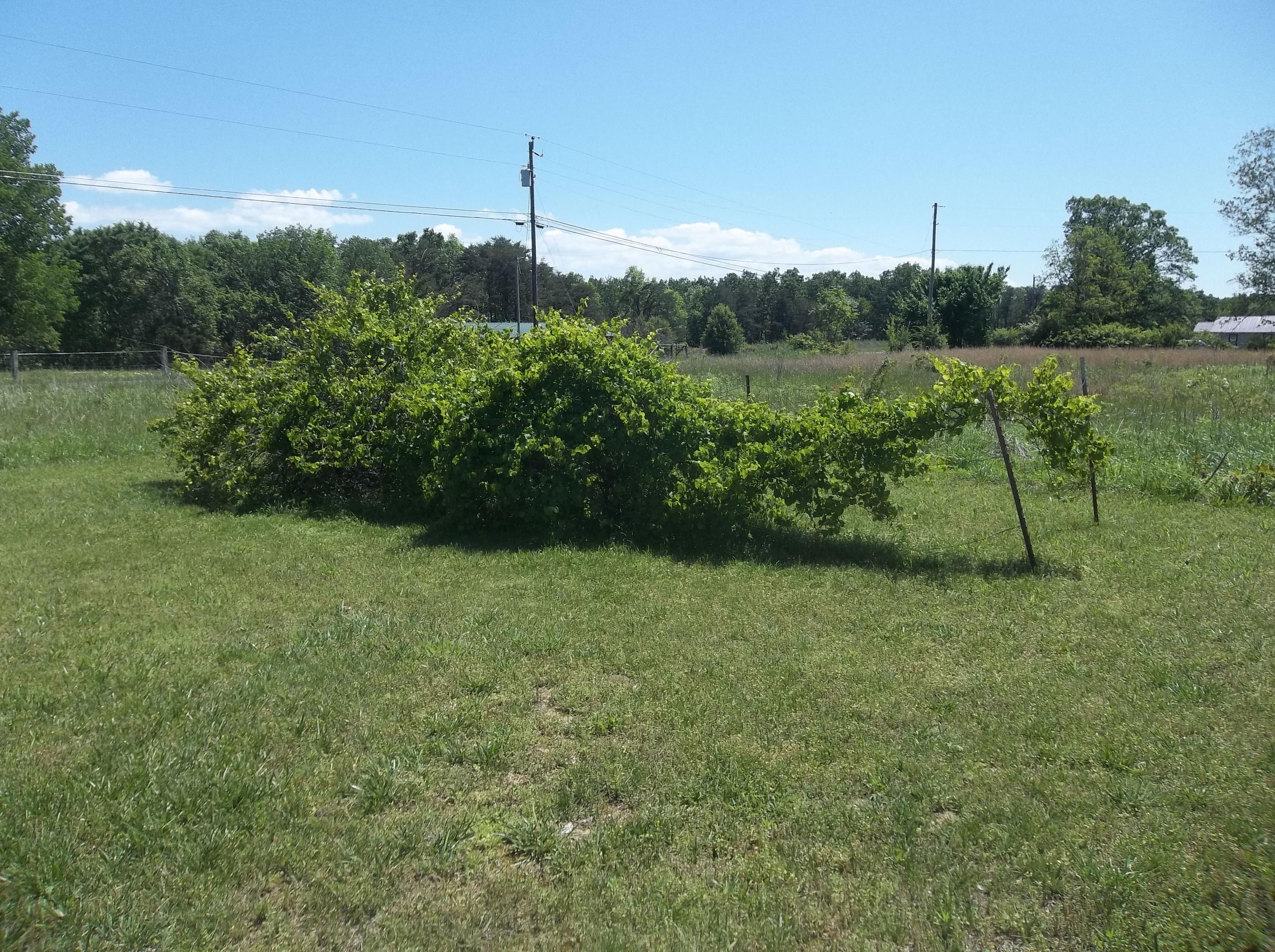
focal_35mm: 27
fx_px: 993
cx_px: 638
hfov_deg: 65.4
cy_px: 476
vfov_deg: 51.2
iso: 80
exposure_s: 1/160
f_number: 8.9
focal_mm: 4.9
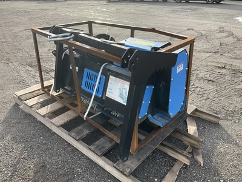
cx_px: 121
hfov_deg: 61.7
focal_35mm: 29
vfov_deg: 48.2
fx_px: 203
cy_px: 91
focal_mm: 3
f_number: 1.8
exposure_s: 1/473
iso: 25
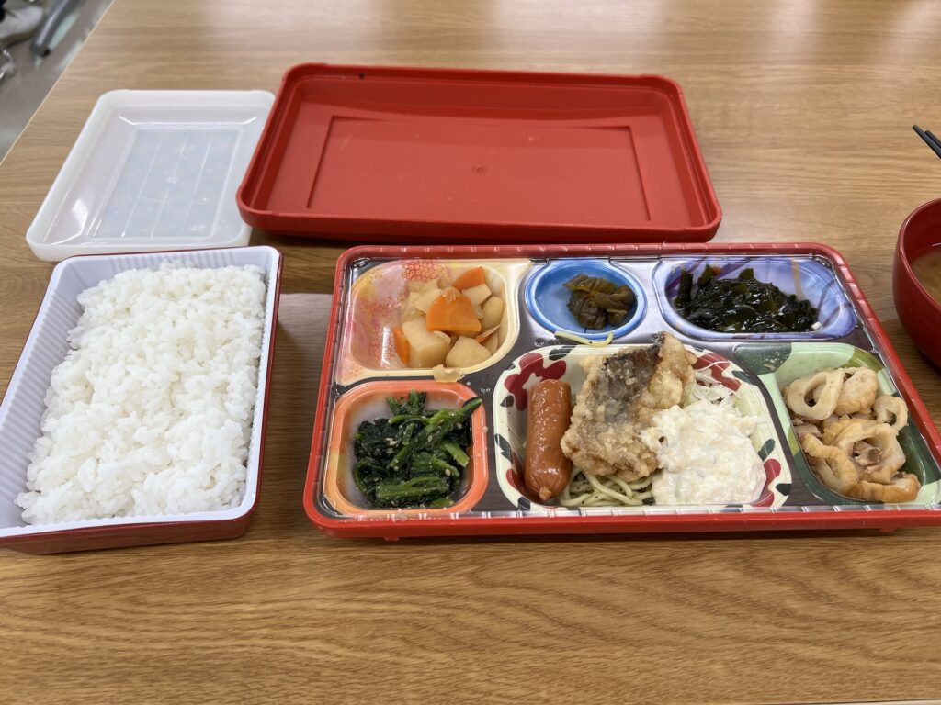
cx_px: 470
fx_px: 707
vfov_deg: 53.1
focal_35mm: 26
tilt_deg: -50.2
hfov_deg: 67.3
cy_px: 352
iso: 64
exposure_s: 1/121
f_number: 1.5
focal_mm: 5.7
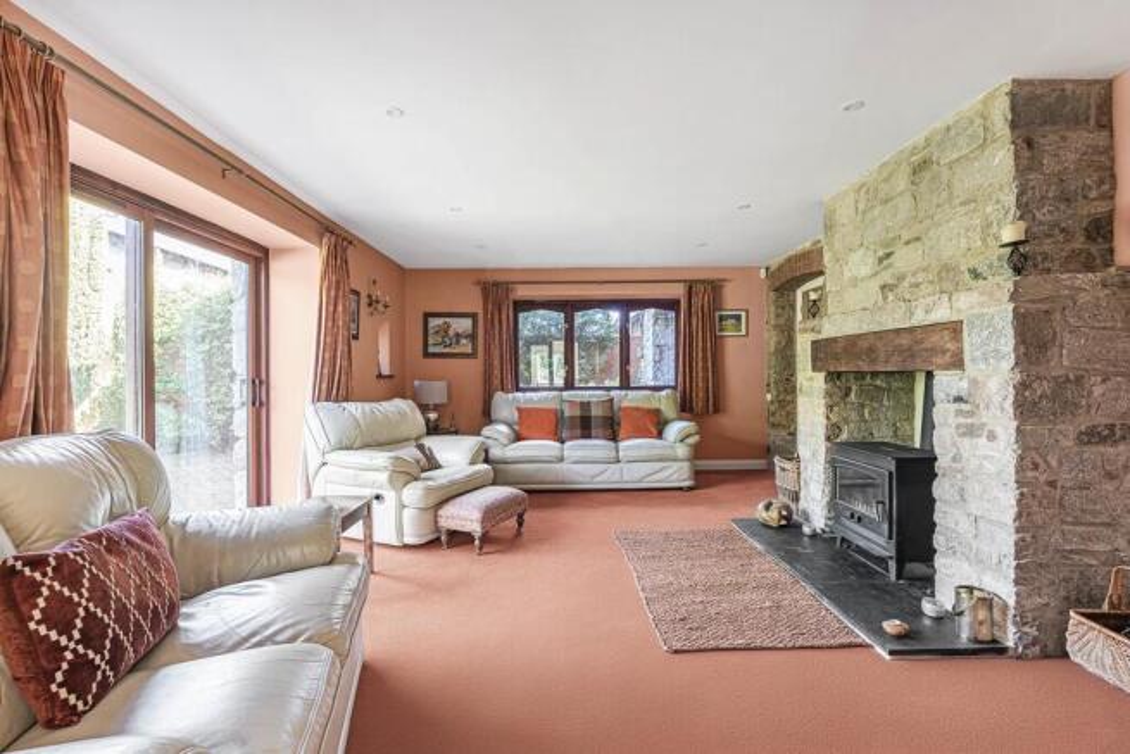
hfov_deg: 96.7
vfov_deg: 73.8
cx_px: 565
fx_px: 502
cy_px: 377
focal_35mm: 16
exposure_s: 1/6
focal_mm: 16
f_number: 8
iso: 200
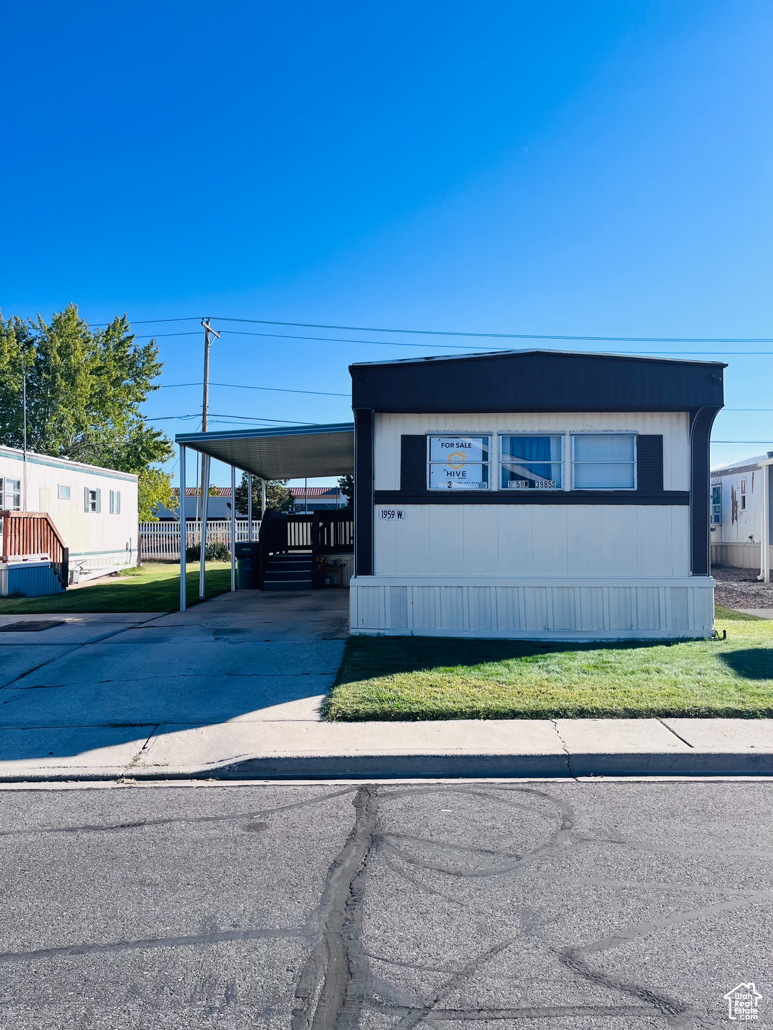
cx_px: 386
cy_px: 515
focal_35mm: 26
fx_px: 774
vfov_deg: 67.3
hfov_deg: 53.1
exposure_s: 1/3135
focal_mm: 5.1
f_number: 1.6
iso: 50
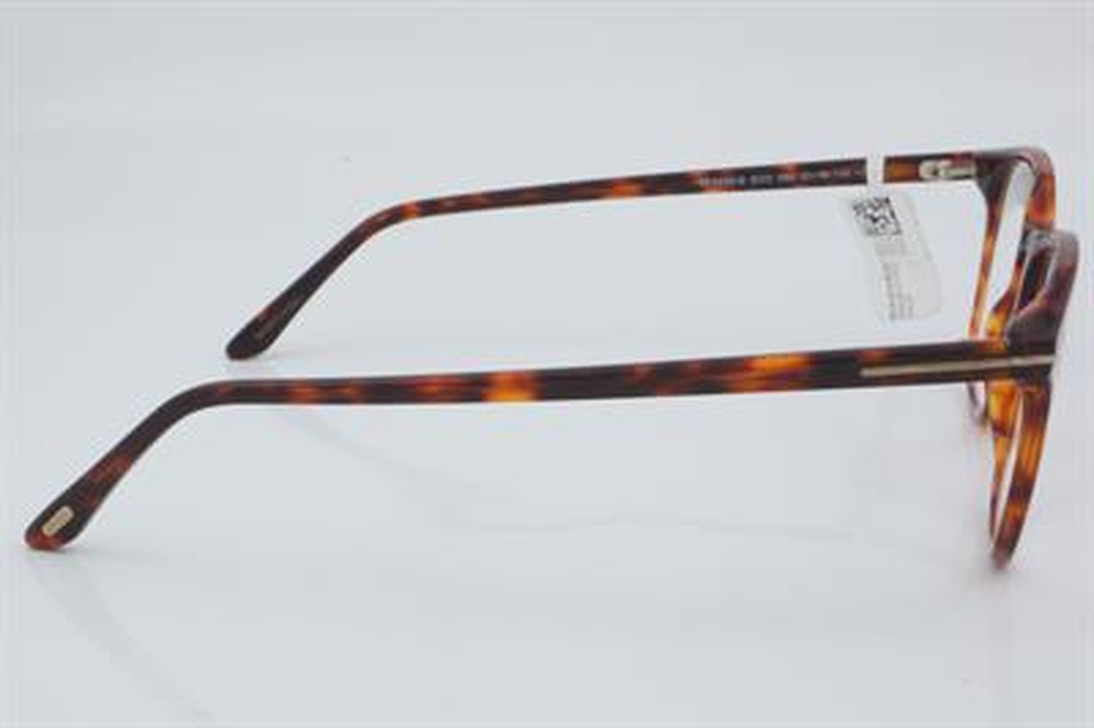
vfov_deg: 18.2
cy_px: 364
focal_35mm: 75
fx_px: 2277
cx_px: 547
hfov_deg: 27.0
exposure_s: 1/3
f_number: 32
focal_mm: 50
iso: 100
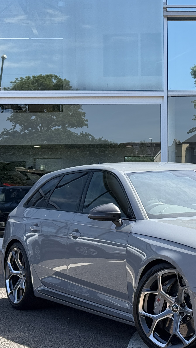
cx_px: 226
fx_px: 813
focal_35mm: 88
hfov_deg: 13.4
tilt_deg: +5.2
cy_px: 159
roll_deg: +2.2
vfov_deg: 24.2
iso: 100
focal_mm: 6.76
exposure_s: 1/2273
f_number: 1.78
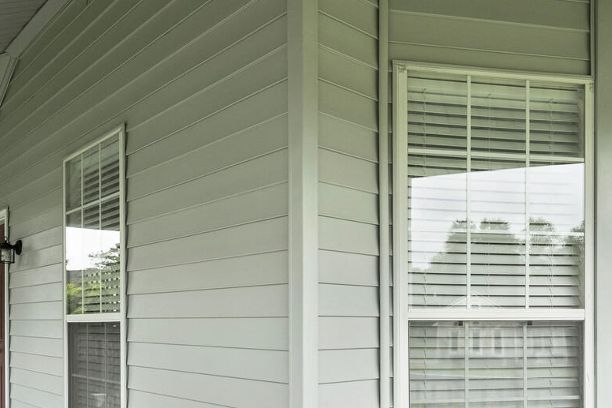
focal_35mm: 33
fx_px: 561
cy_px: 323
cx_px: 326
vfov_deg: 38.5
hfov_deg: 57.2
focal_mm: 16
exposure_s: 1/800
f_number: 6.3
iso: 1250
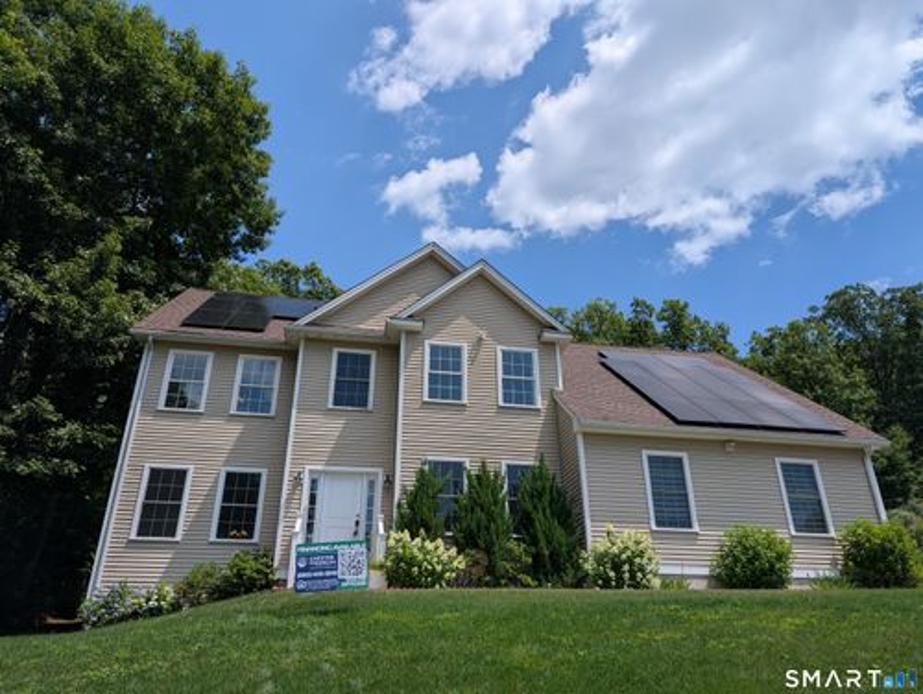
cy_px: 347
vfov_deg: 56.9
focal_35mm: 24
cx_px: 462
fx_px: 641
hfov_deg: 71.5
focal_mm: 6.9
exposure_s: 1/2088
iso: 22
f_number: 1.68
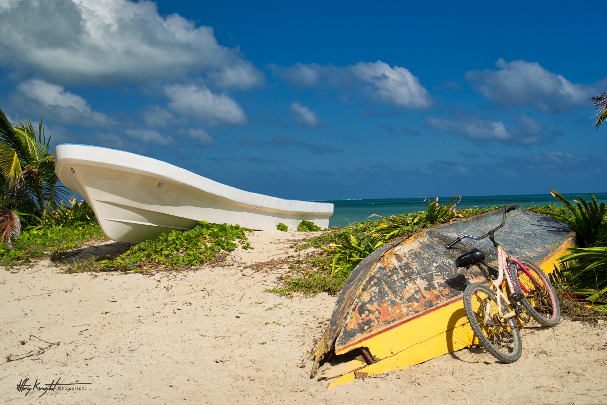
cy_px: 202
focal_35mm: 44
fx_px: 734
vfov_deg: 30.9
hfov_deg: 44.9
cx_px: 304
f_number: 4.5
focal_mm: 29
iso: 100
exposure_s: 1/1000
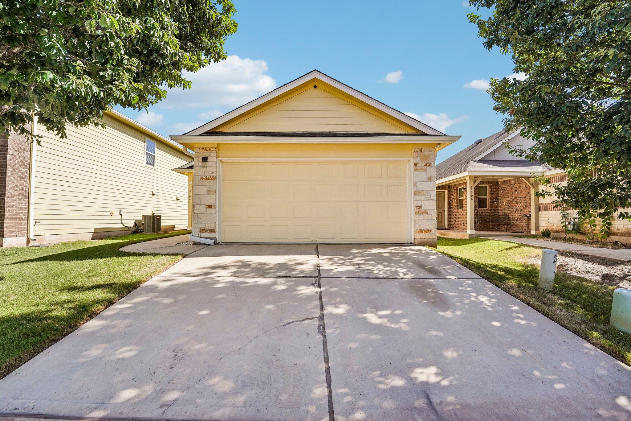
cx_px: 316
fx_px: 245
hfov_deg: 104.3
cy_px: 210
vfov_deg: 81.2
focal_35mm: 14
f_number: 8
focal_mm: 14
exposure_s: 1/500
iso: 400
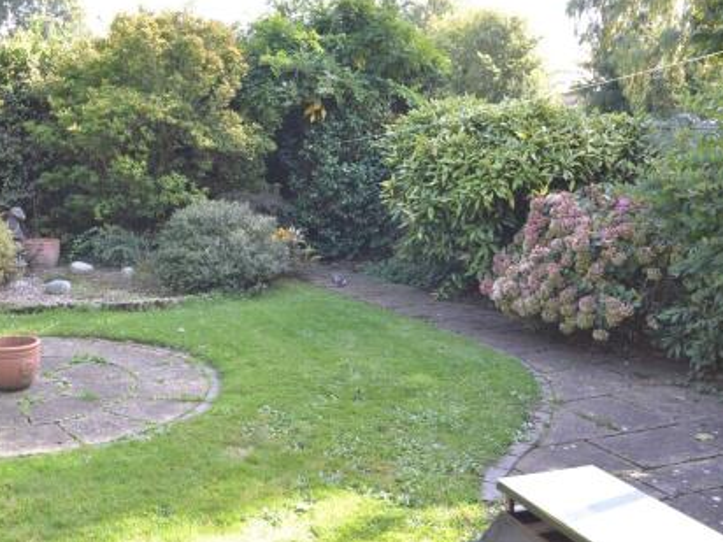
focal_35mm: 40
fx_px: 835
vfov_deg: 36.0
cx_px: 321
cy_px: 271
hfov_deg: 46.7
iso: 320
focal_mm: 24
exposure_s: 1/125
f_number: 5.6
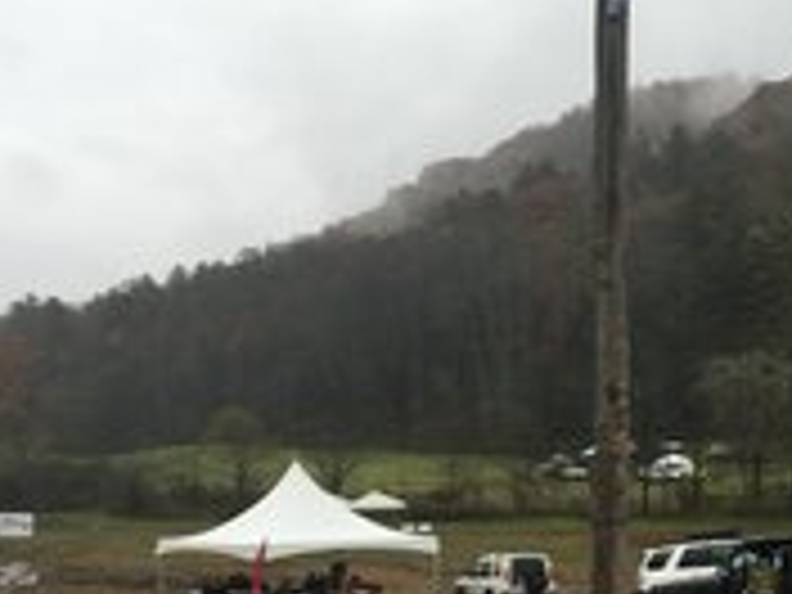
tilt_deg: -1.8
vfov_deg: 21.6
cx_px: 675
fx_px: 1510
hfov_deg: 28.5
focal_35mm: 66
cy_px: 558
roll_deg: +0.3
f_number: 2.2
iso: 25
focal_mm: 4.15
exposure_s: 1/154
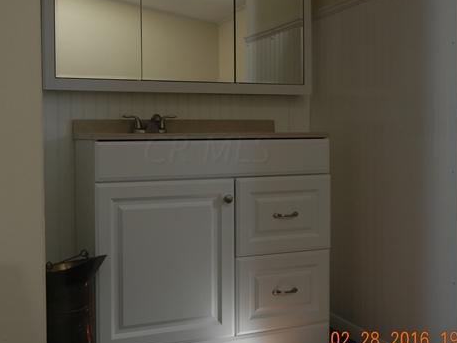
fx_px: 555
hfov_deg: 44.7
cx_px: 207
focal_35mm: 42
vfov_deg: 34.3
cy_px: 149
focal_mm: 5.4
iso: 160
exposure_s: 1/80.8
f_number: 3.5
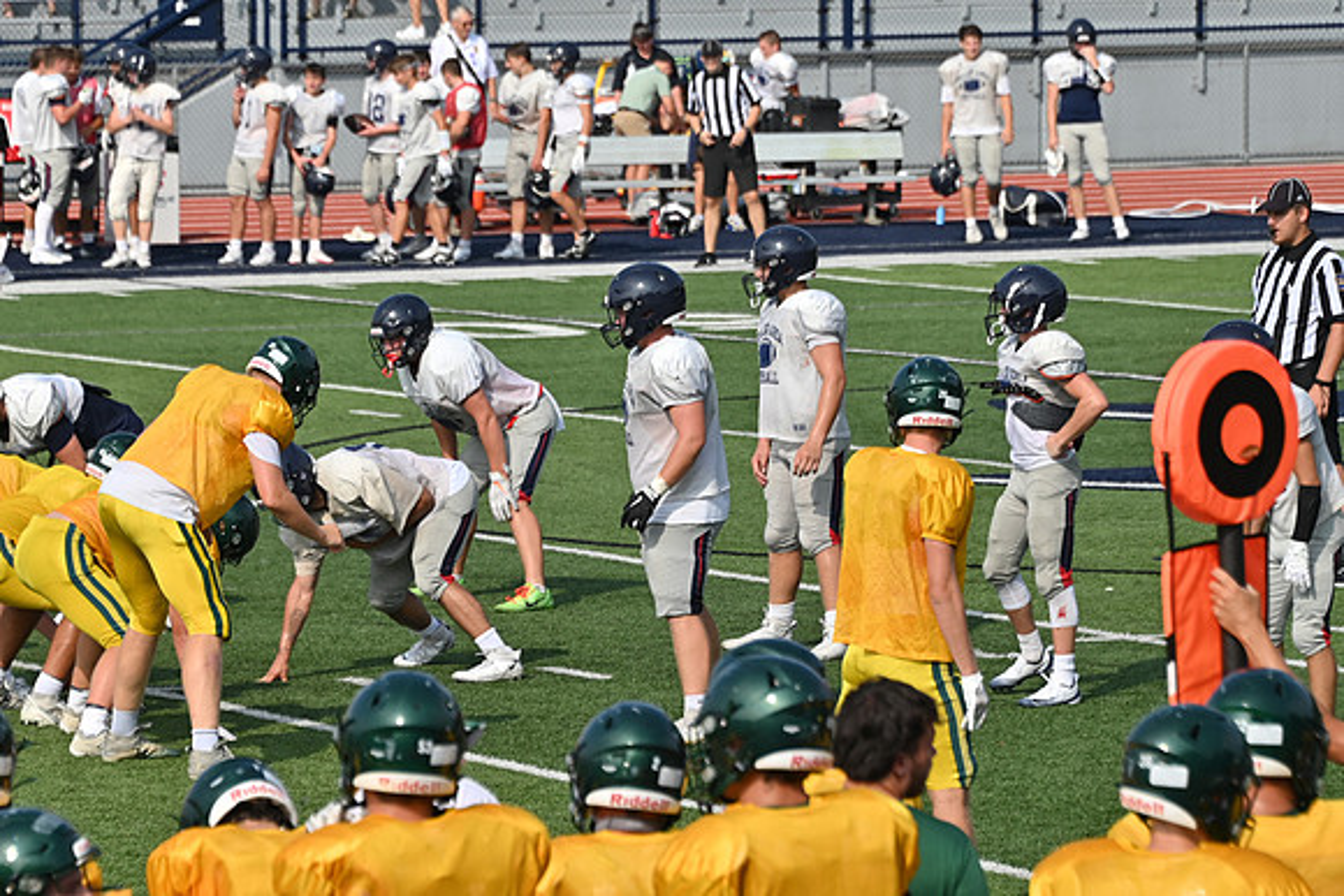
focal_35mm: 270
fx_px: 10082
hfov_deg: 7.6
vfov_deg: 5.1
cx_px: 672
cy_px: 448
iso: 100
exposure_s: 1/800
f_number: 5.6
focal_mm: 180
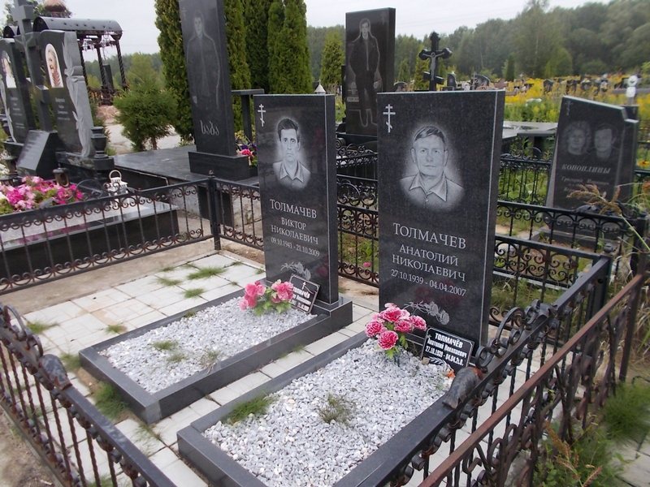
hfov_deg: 67.3
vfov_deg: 53.1
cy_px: 244
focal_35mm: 26
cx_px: 325
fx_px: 488
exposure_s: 1/160
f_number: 3.2
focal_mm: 4.6
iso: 80
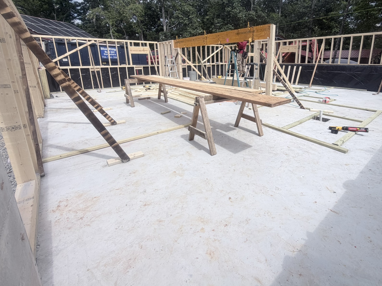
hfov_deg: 86.8
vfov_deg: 70.5
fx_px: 199
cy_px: 107
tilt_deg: -11.9
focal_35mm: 18
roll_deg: +1.1
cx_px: 227
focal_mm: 2.22
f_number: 2.2
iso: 20
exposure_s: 1/1189
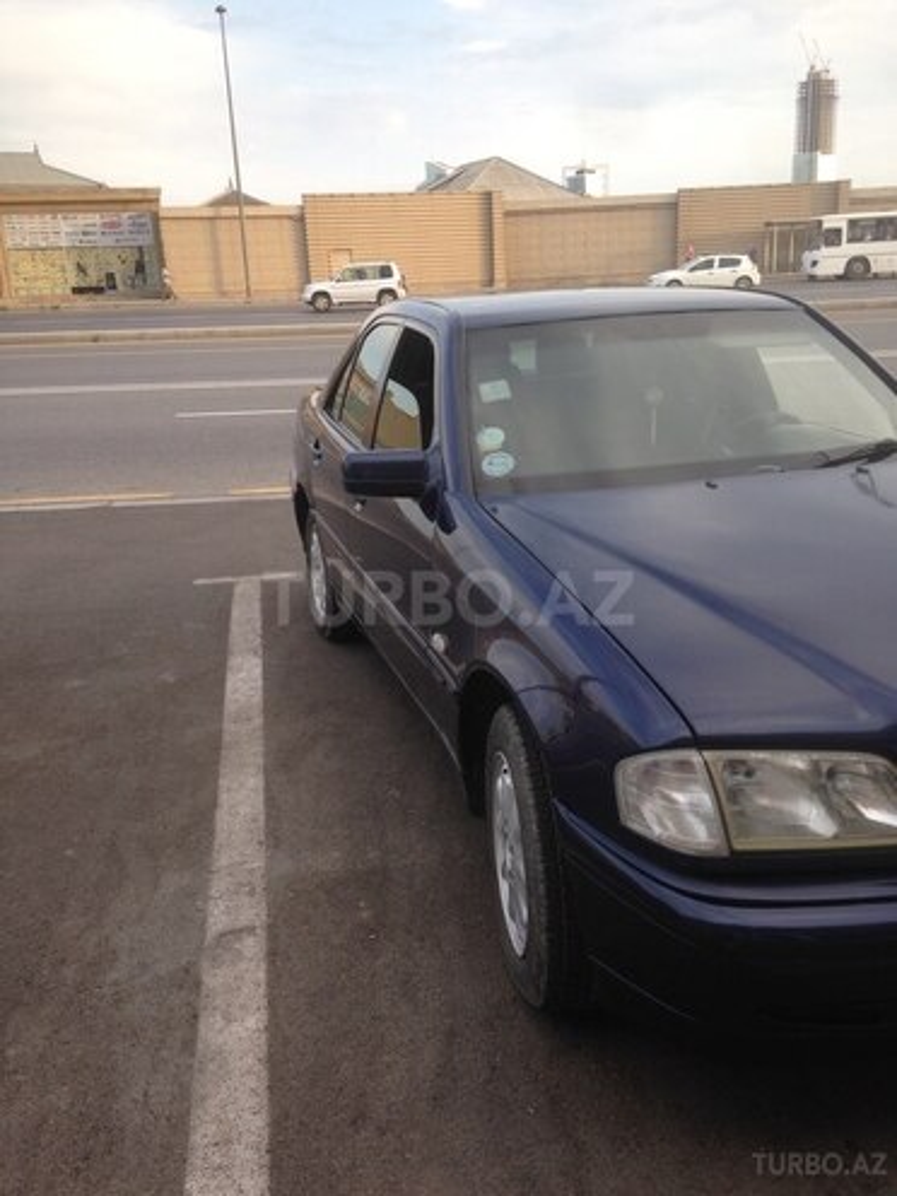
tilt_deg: -17.7
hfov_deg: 42.9
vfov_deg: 55.4
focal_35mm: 33
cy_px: 598
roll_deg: +1.8
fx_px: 1140
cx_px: 448
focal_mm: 4.12
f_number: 2.4
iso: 50
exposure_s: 1/158
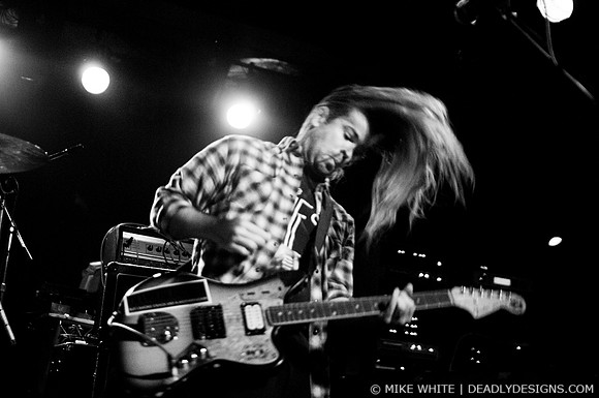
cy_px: 199
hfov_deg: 43.7
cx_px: 300
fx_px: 748
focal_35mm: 45
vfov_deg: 29.8
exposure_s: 1/100
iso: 1000
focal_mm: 30
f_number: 1.6
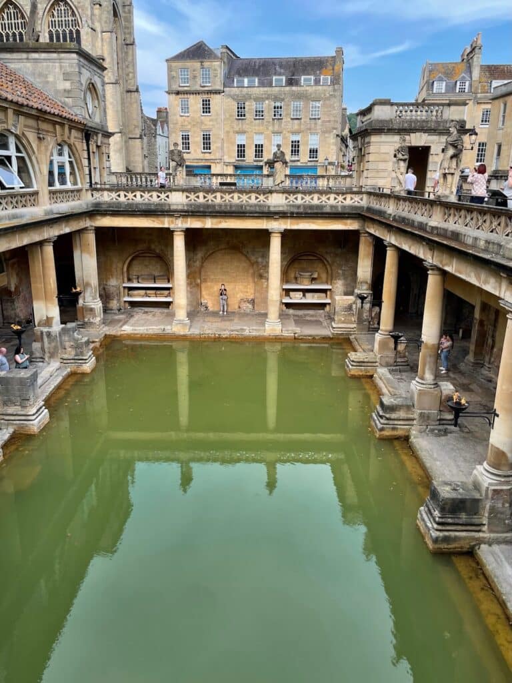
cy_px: 342
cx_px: 256
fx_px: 513
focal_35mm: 26
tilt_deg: -16.1
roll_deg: +1.4
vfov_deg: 67.3
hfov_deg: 53.1
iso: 32
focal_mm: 4.2
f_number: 1.6
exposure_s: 1/759
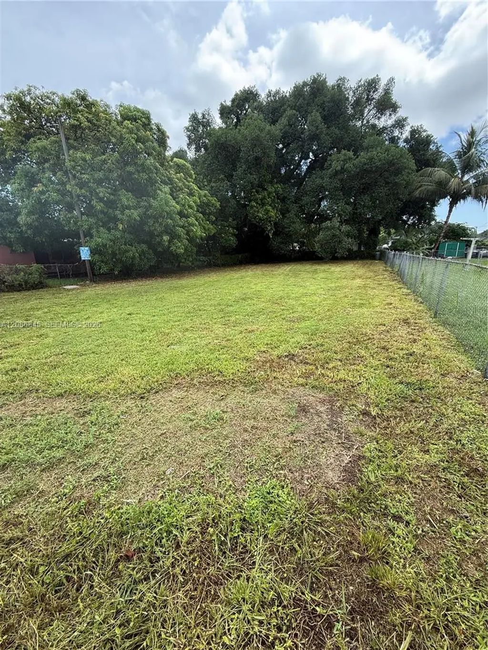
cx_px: 244
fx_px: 263
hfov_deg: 85.7
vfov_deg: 102.1
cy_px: 325
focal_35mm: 14
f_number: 2.2
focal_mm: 2.22
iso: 50
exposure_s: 1/424
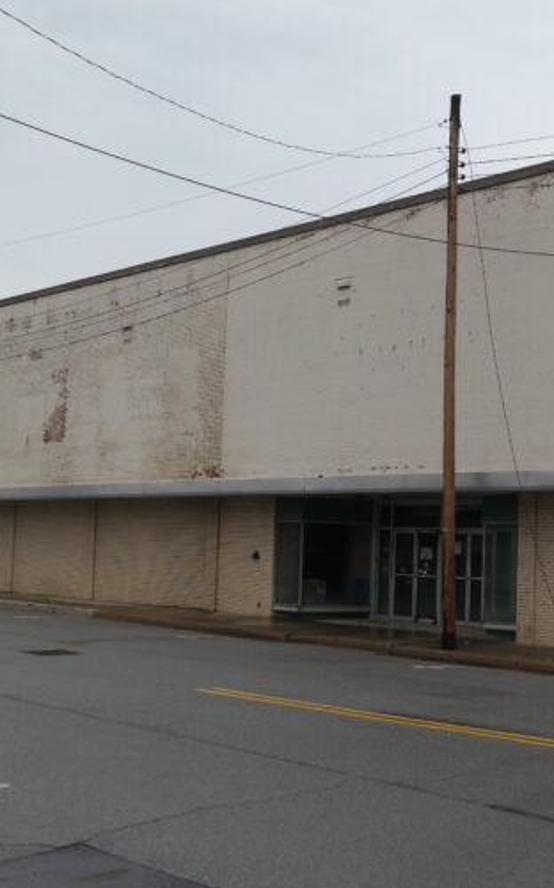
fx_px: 1137
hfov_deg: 26.9
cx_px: 440
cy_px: 442
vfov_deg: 42.7
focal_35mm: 47
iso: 100
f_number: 4.5
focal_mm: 20
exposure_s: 1/125
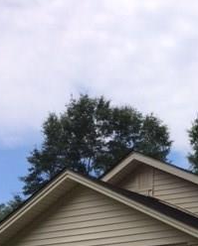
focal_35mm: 73
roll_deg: +0.0
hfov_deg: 20.2
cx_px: 208
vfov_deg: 24.0
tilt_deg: +0.8
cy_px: 285
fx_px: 534
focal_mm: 4.15
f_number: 2.2
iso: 32
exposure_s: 1/2564
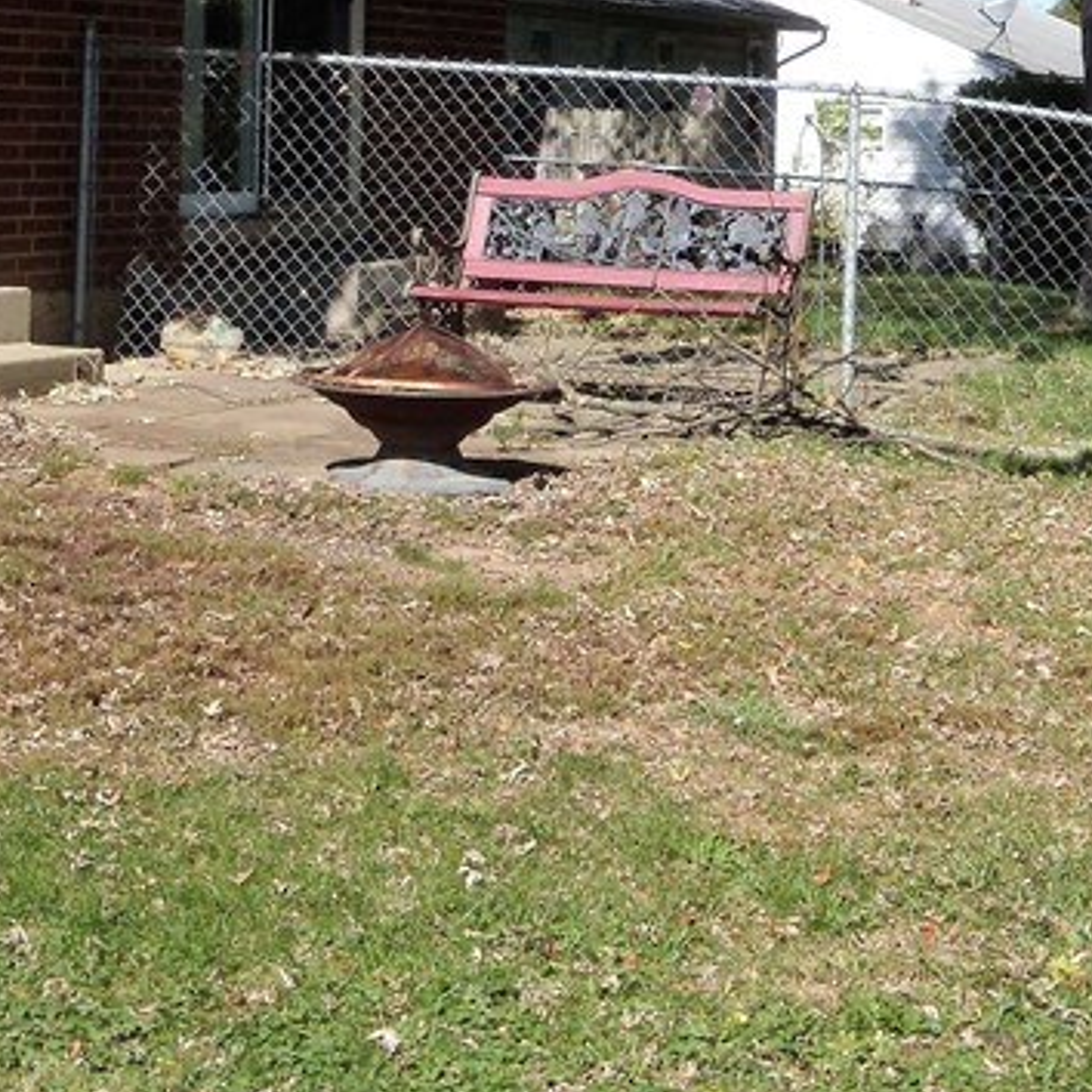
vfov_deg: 18.8
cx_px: 620
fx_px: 3284
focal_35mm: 92
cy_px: 333
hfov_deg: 18.9
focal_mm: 6.4
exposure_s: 1/125
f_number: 8.5
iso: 80
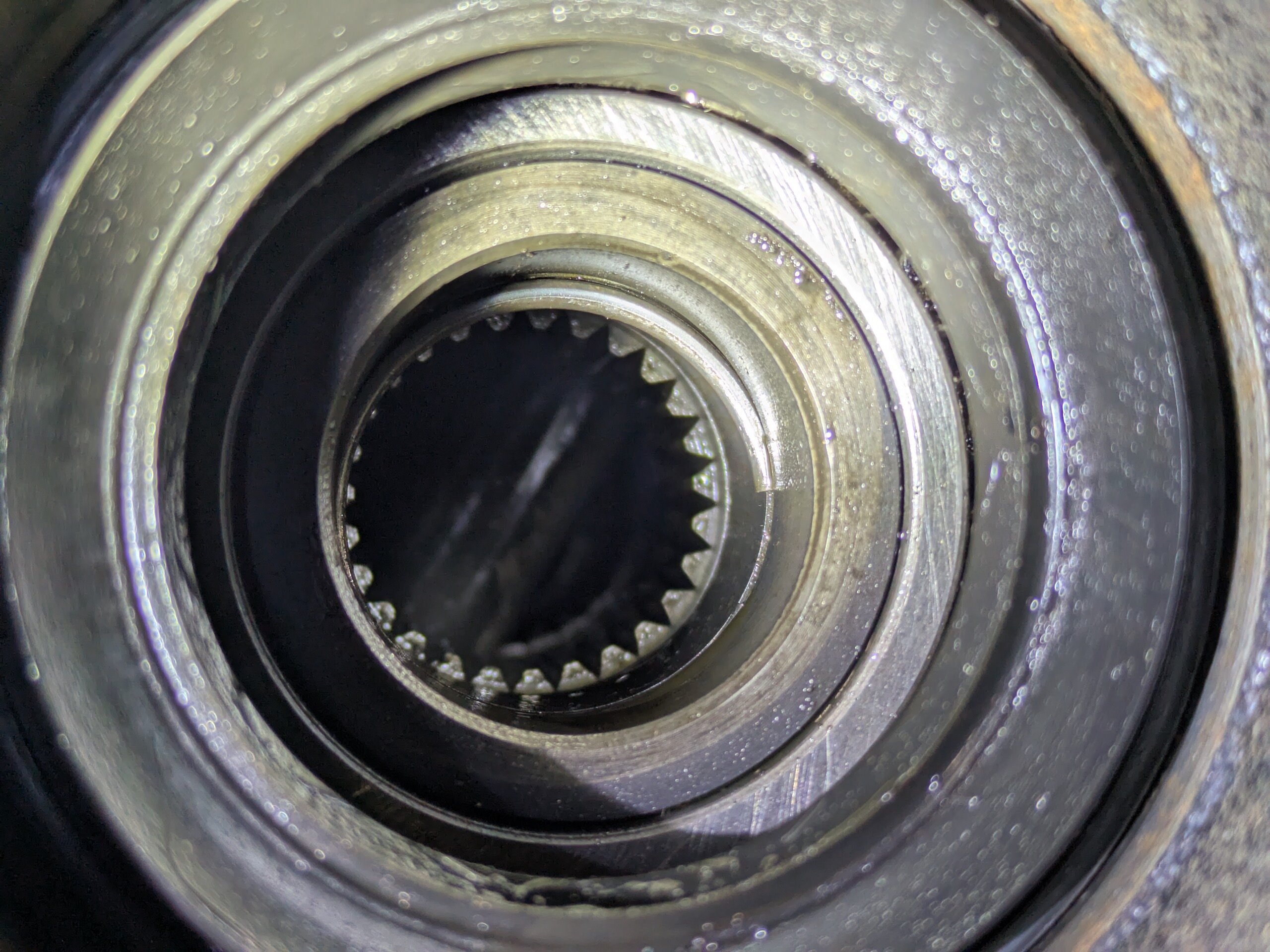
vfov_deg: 28.6
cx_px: 635
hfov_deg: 37.5
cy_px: 476
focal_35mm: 51
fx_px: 1871
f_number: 1.89
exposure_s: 1/876
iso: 45
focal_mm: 5.43
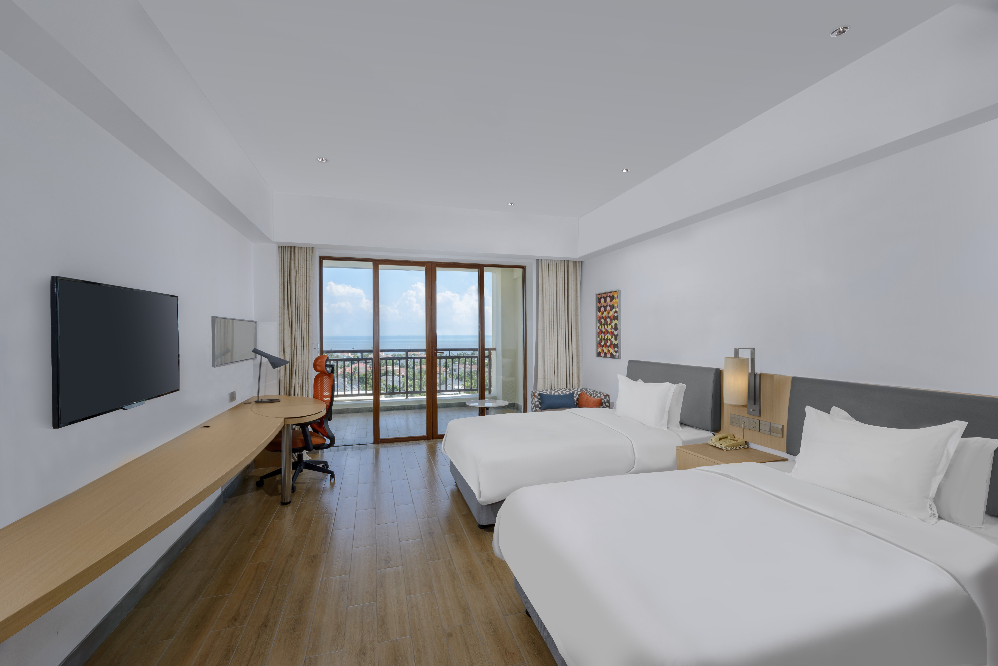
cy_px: 333
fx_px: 416
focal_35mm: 15
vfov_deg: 77.4
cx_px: 499
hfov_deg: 100.4
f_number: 14
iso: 100
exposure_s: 1/100
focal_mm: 15
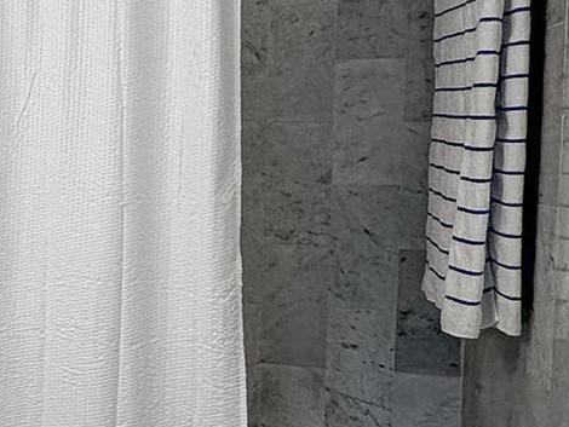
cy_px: 213
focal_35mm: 61
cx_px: -125
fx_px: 1003
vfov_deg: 24.0
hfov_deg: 27.6
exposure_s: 1/120
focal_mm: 2.22
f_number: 2.2
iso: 160
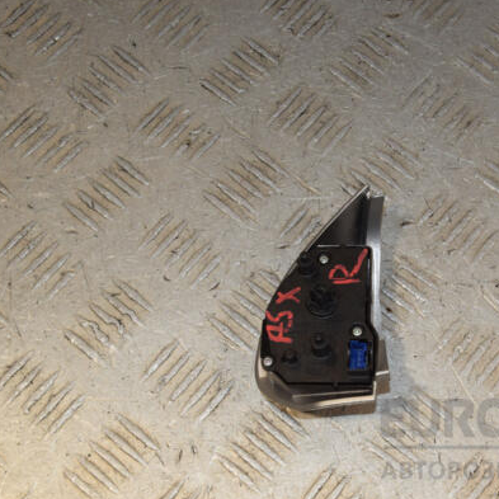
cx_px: 357
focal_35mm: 74
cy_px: 249
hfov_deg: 23.2
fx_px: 1207
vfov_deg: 23.4
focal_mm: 38
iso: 800
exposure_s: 1/200
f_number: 10
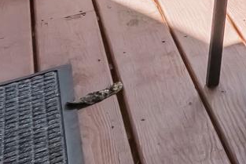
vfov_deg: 11.5
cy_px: -229
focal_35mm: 98
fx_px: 670
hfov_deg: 12.1
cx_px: 702
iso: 500
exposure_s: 1/320
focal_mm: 10
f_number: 9
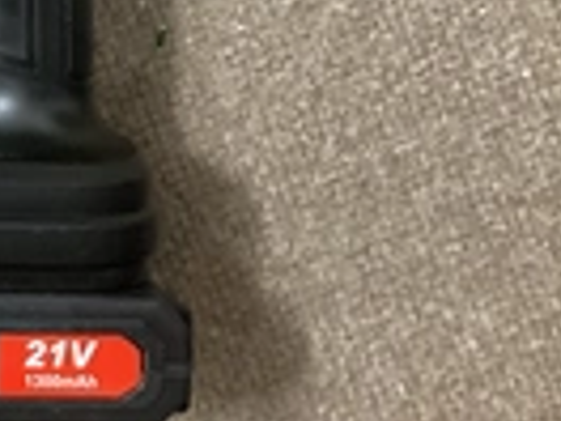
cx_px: -119
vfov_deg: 14.7
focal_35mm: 94
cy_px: -196
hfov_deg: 19.6
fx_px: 1523
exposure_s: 1/30
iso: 640
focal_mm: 3.3
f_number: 2.4
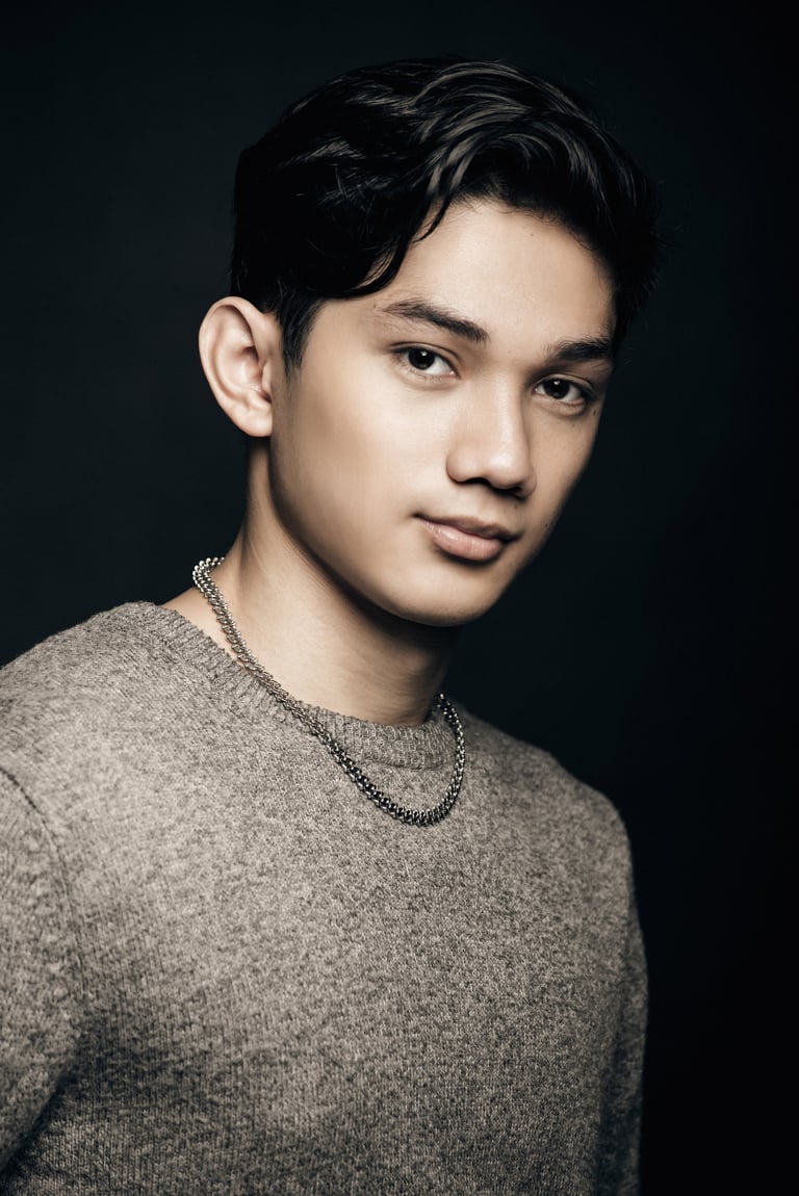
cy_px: 598
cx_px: 400
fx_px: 6650
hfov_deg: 6.9
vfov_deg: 10.3
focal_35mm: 200
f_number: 5.6
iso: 250
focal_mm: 200
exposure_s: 1/160
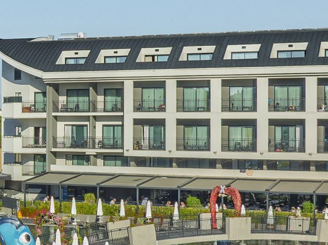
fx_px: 729
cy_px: 252
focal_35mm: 77
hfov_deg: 22.4
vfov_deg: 18.5
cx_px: -110
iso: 100
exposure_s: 1/500
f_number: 5.6
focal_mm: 12.29
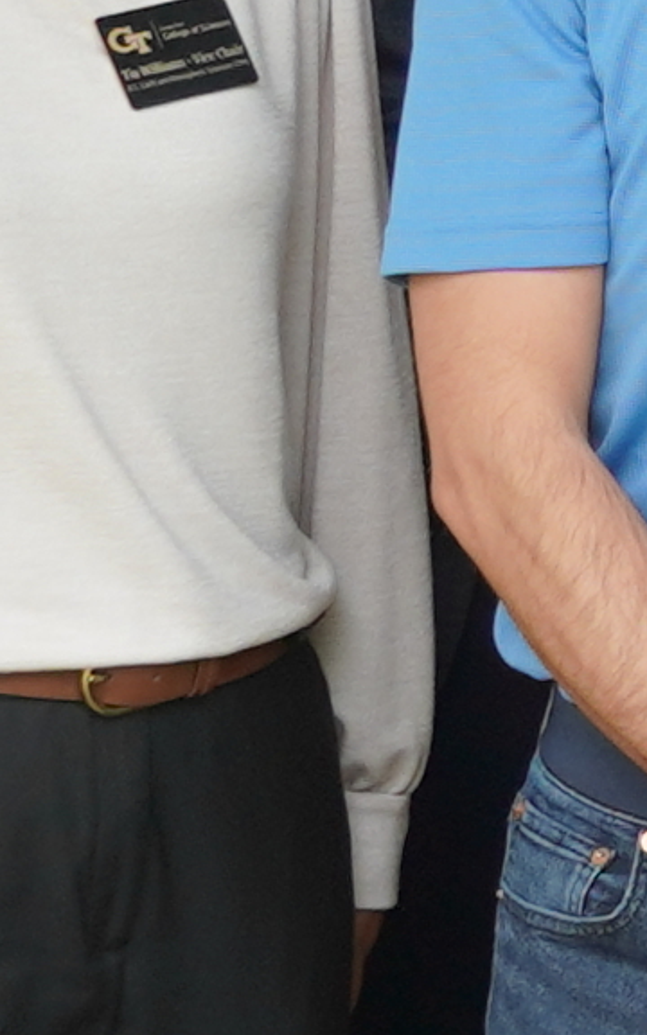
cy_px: -198
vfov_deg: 5.1
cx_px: 2372
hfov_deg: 3.1
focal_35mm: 414
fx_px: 11680
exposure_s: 1/160
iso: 125
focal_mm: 26
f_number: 4
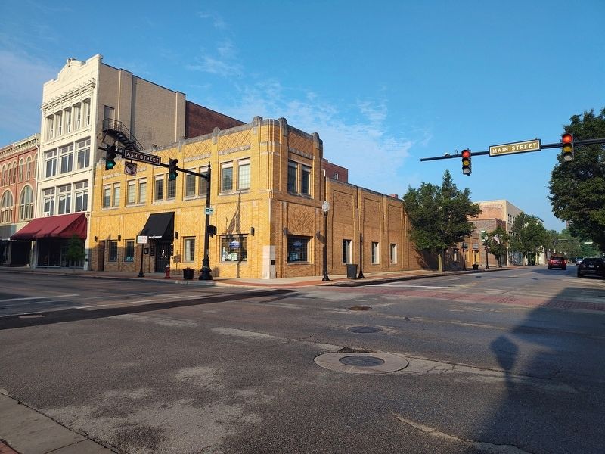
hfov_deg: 73.9
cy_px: 227
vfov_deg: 58.9
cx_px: 302
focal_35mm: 23
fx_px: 402
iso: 100
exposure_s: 1/1156
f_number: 1.8
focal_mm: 5.56
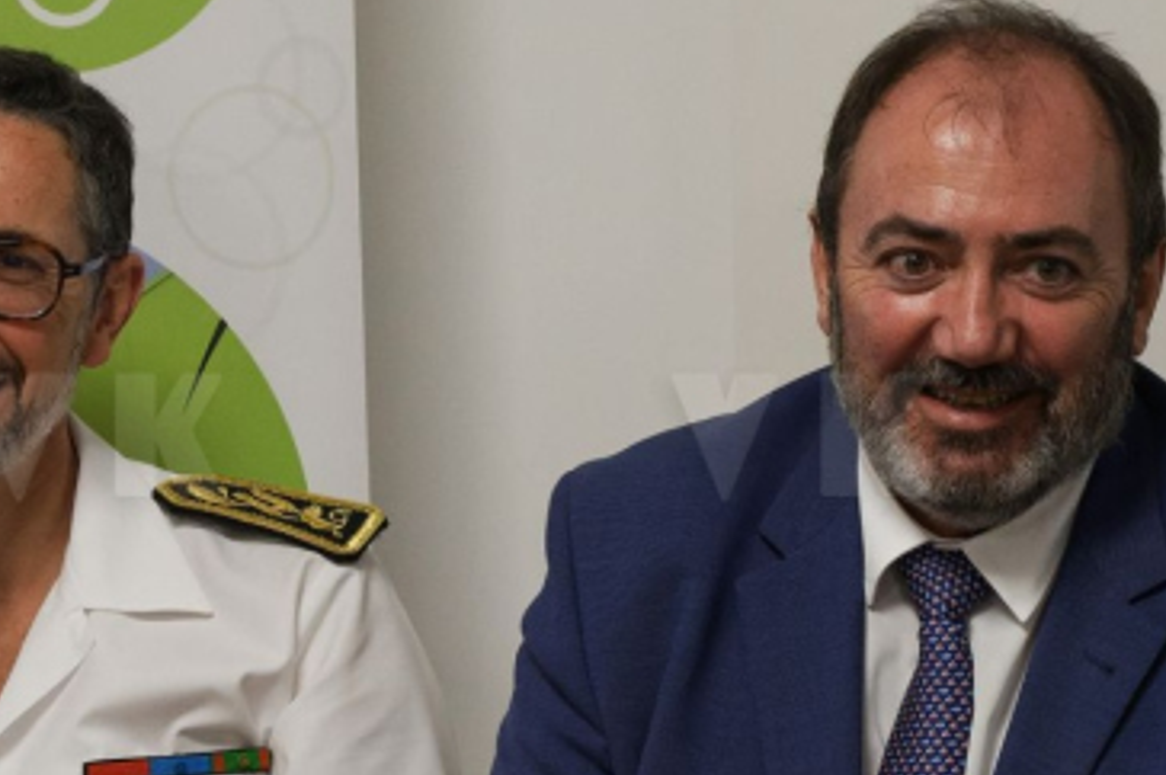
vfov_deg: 5.2
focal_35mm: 264
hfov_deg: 7.8
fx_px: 8543
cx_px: 436
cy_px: 552
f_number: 6.3
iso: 3200
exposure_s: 1/250
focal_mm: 80
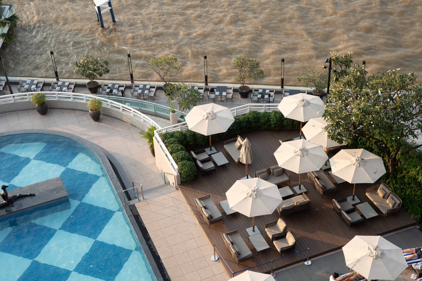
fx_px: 750
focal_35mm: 64
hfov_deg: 31.4
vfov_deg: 21.2
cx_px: 211
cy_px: 140
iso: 100
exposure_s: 1/80
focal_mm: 64
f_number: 5.6
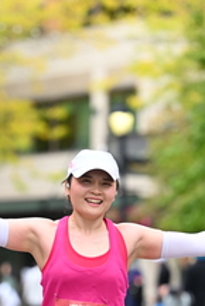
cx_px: 74
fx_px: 2916
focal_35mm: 342
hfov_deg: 4.0
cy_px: 271
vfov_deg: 6.0
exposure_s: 1/2000
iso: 640
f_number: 2.8
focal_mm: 135
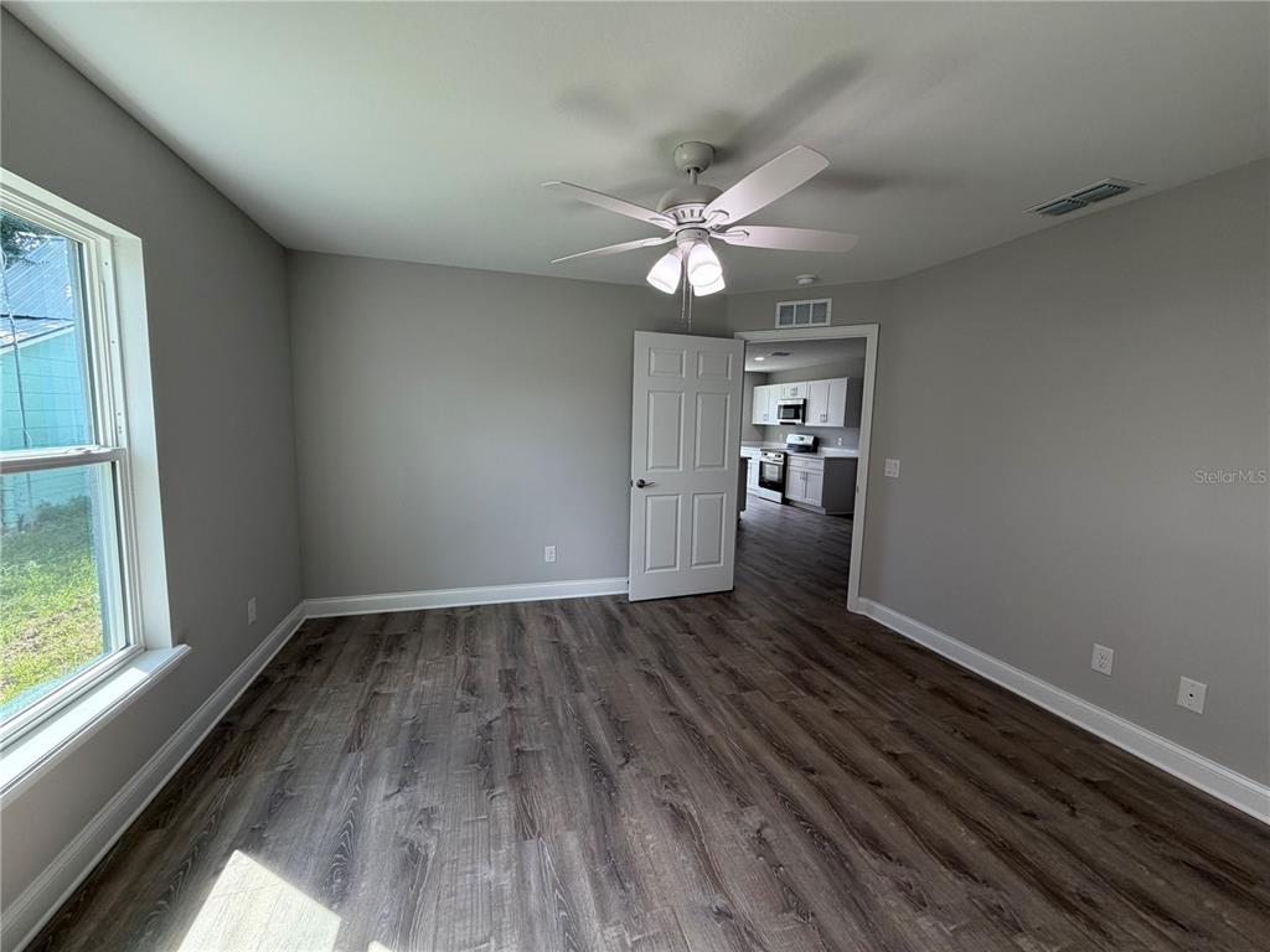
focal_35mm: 14
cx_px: 635
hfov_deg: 102.1
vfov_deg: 85.7
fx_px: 514
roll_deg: -1.7
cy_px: 476
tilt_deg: -6.6
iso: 100
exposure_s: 1/120
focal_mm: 2.22
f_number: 2.2
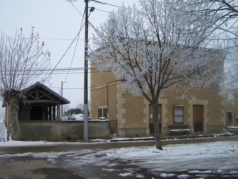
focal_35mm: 38
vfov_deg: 37.7
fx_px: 261
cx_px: 119
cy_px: 90
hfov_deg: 49.0
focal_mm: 6.3
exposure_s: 1/800
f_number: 2.8
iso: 80
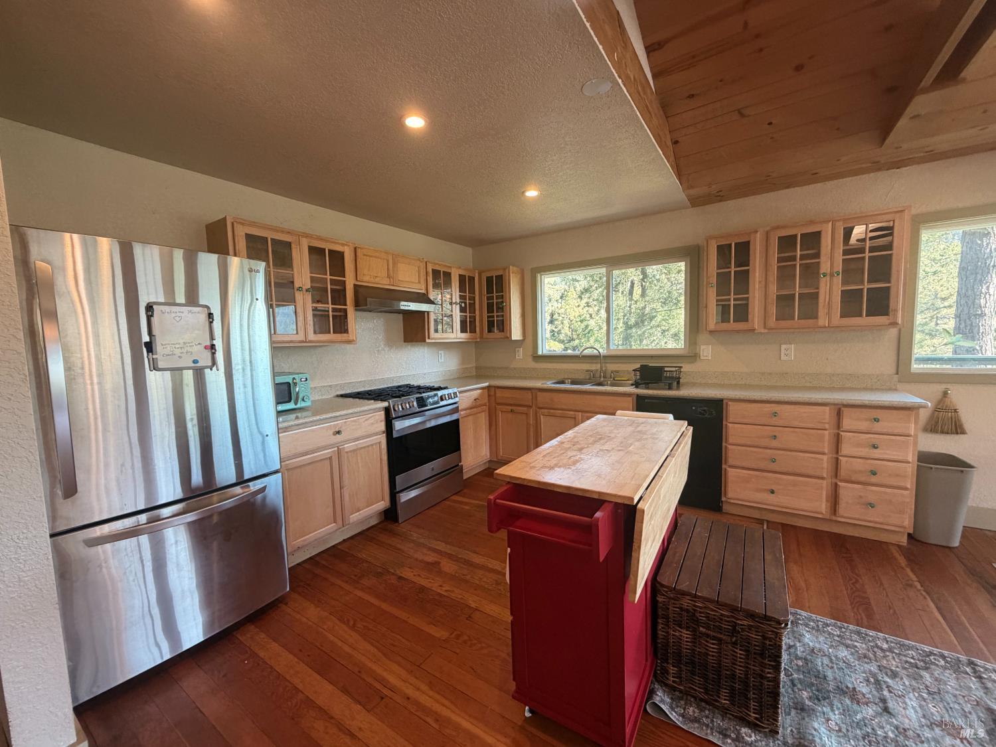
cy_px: 374
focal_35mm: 14
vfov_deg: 85.7
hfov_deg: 102.1
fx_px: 403
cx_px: 498
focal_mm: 2.22
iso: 200
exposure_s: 1/60
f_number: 2.2
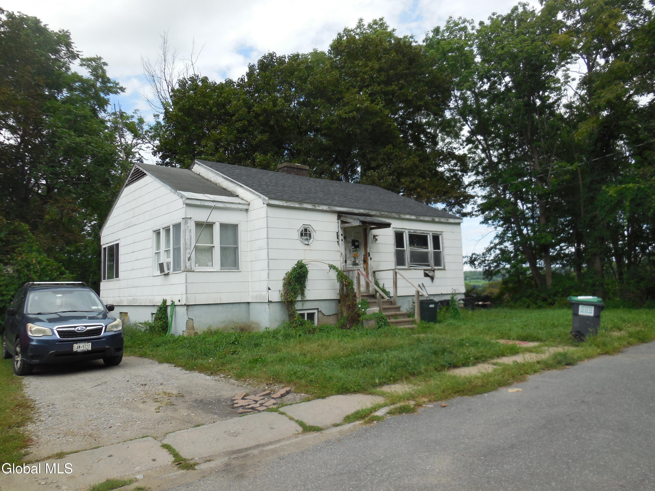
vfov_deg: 54.9
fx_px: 473
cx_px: 328
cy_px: 246
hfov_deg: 69.4
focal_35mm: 25
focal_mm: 4.5
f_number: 3.1
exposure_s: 1/800
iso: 125
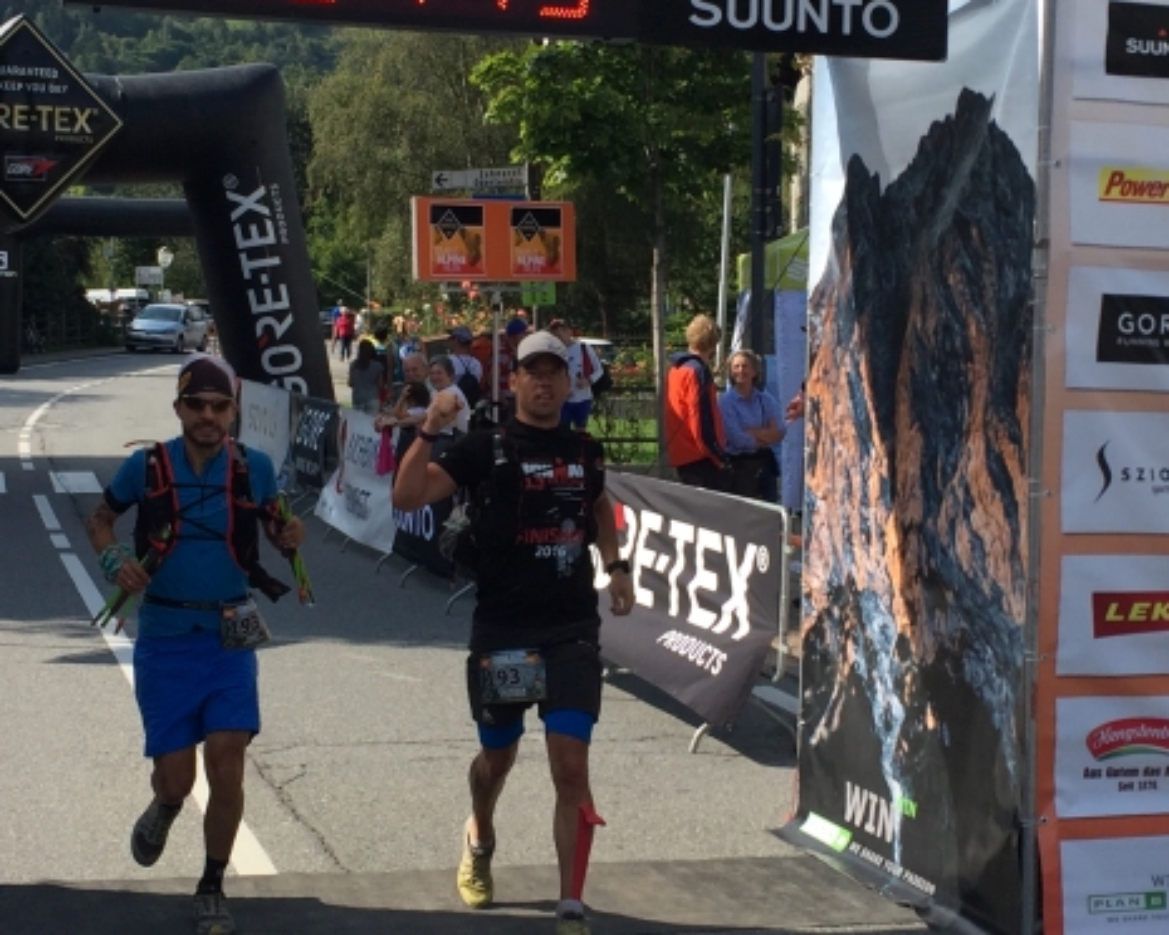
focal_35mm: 67
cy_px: 454
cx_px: 601
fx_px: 2318
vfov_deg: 22.8
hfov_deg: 28.3
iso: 32
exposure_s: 1/1276
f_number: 2.2
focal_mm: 4.15
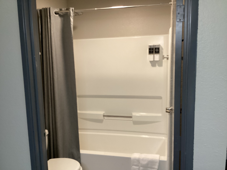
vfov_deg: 45.4
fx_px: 203
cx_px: 114
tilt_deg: -8.1
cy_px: 85
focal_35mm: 31
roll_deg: +1.1
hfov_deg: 58.4
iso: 250
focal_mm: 3.3
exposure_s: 1/60
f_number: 2.4
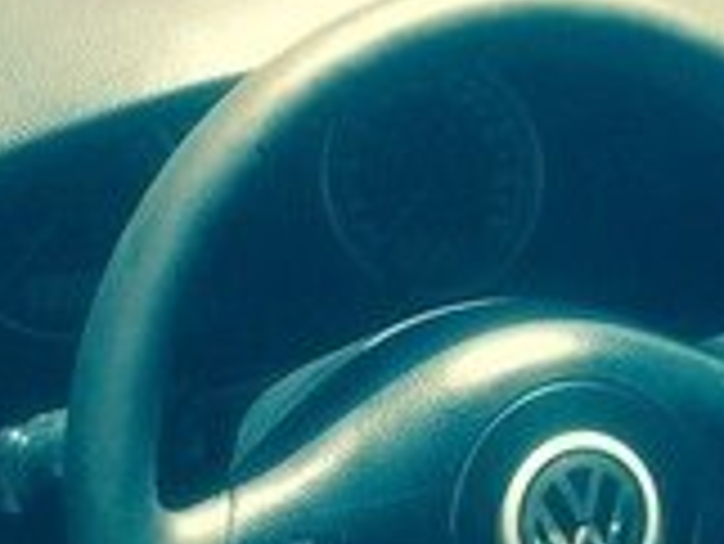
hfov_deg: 14.4
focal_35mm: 135
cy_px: 762
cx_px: 724
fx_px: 2826
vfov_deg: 10.7
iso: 50
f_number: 2.4
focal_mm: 4.12
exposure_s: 1/261
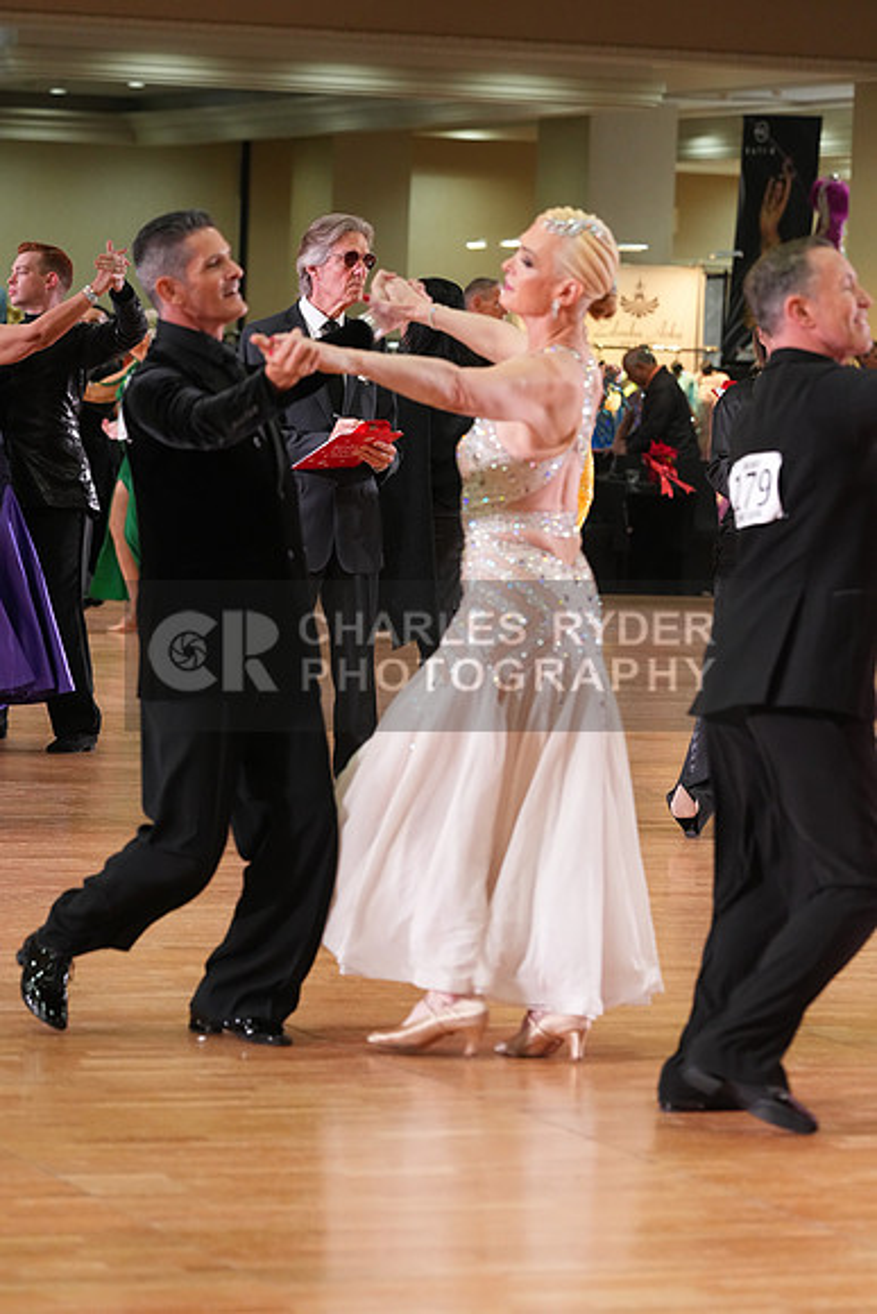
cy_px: 657
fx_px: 5331
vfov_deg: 14.1
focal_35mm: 146
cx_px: 438
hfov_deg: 9.4
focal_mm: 146
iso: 3200
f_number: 5
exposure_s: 1/200
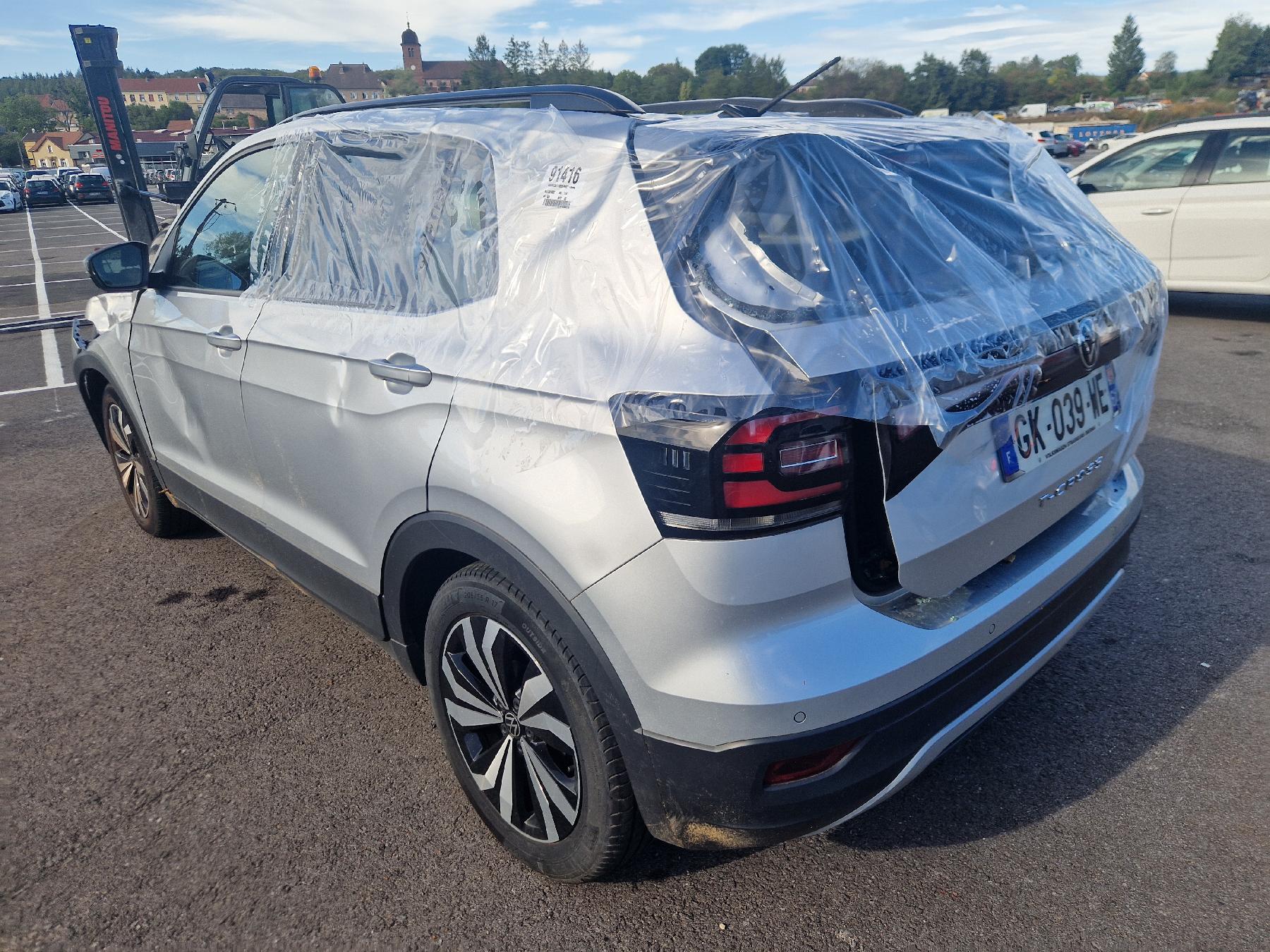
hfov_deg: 73.9
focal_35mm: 23
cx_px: 635
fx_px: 844
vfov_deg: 58.9
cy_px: 476
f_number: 1.8
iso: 50
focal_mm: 5.4
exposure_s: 1/833
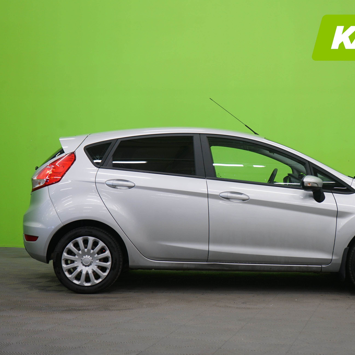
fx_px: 731
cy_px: 176
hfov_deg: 27.1
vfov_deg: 27.3
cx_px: 245
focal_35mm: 63
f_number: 5
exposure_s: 1/10
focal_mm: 49
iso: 400
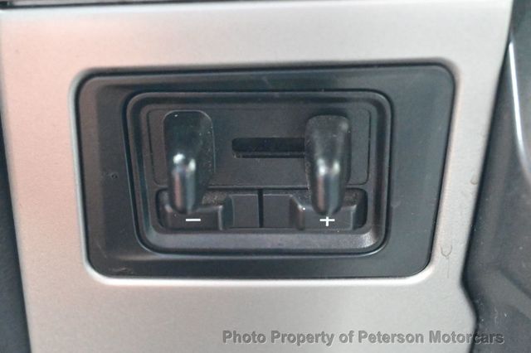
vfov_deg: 21.1
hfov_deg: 31.2
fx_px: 951
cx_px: 266
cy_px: 176
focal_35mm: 64
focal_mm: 43
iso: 18000
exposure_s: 1/60
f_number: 6
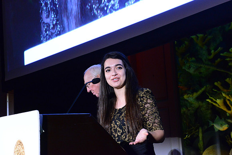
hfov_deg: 32.4
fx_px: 400
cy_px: 78
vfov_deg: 21.9
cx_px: 116
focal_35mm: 62
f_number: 8
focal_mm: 62
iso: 6400
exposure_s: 1/60
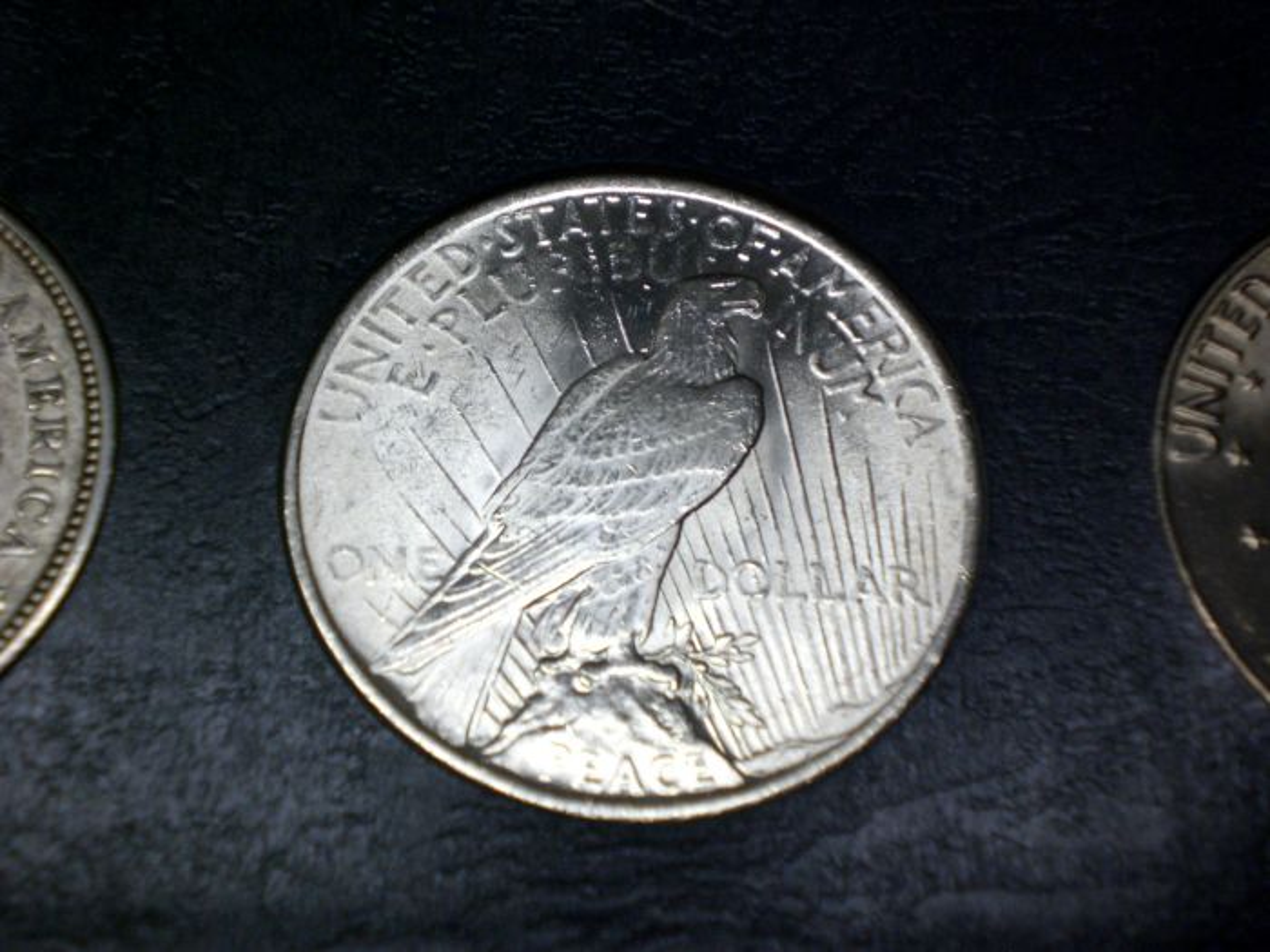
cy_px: 476
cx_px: 635
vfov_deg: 28.6
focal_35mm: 51
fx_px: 1871
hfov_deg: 37.5
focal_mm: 8.44
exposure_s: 1/125
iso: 200
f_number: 3.6
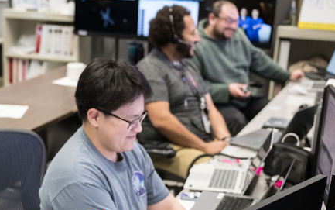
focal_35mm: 73
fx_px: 667
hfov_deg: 27.5
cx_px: 60
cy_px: 199
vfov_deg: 17.5
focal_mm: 34.5
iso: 2500
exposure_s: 1/250
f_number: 3.2
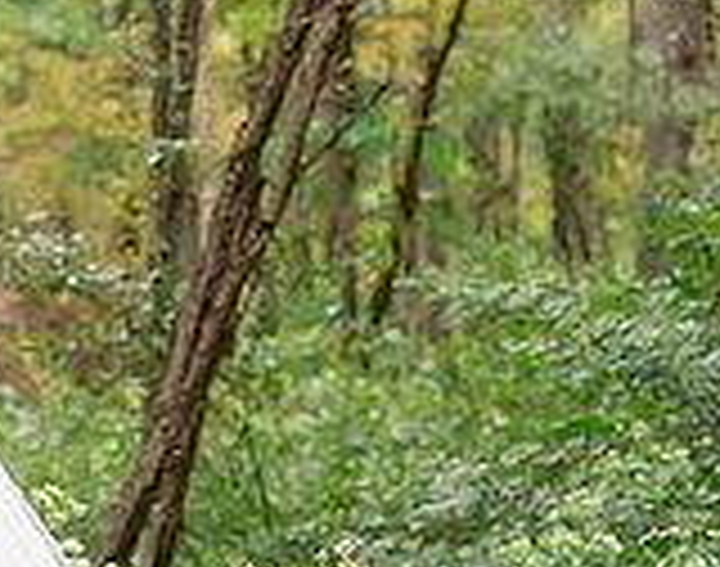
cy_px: 367
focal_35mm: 311
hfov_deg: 6.2
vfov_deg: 4.9
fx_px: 6587
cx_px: -161
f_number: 3.2
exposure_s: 1/640
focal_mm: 70
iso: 800
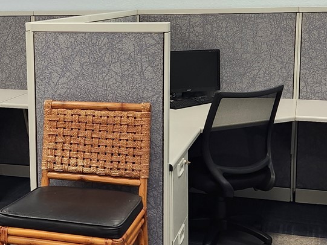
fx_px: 643
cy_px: 86
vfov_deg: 21.6
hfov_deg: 28.0
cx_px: 68
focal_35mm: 68
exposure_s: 1/120
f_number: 1.8
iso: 320
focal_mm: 5.4
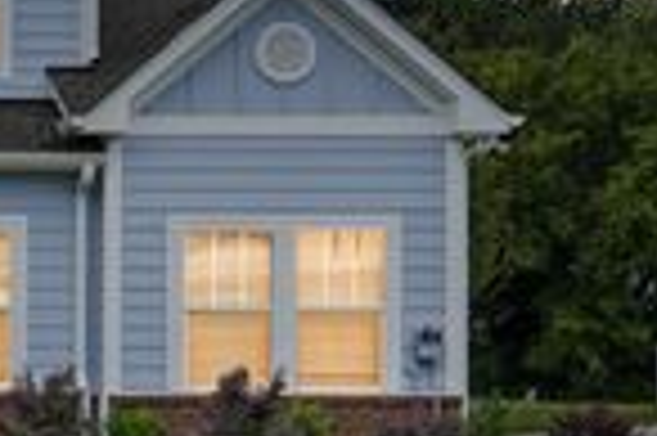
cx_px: -216
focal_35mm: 85
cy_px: 196
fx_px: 1542
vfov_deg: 16.1
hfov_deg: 21.5
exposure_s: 1/500
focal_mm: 16.5
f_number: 4.5
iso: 100
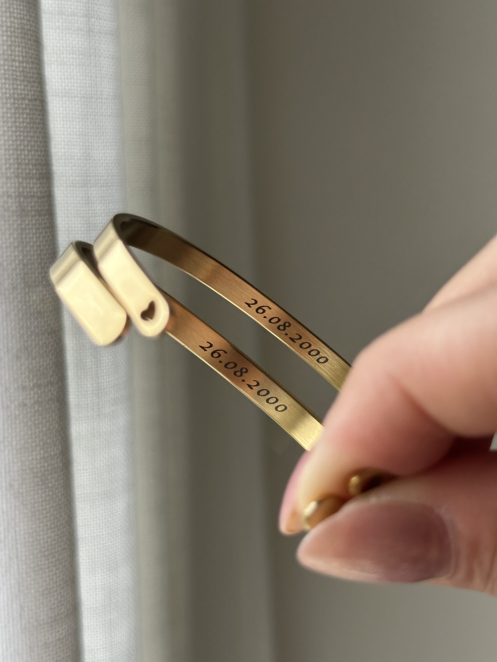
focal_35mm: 48
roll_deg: -1.1
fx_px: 919
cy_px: 331
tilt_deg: -6.4
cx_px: 248
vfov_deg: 39.7
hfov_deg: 30.3
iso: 200
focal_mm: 6.86
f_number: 1.78
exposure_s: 1/60
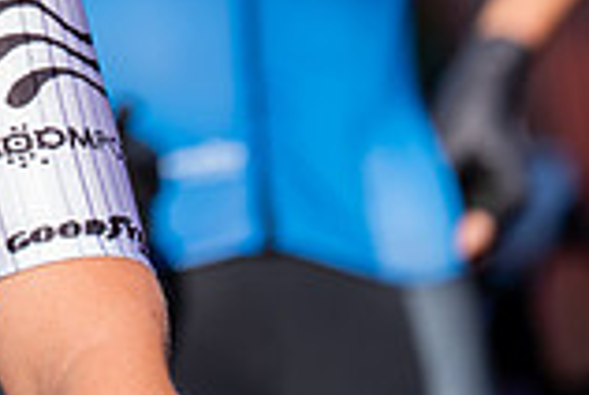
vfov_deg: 2.1
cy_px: -300
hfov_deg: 3.1
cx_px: -313
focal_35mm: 666
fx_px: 10917
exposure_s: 1/1000
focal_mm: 182
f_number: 2.8
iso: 100
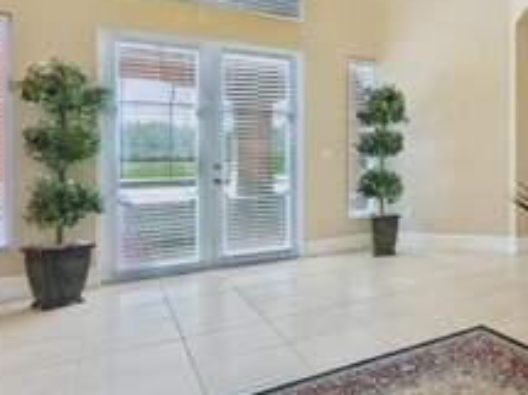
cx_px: 494
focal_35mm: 31
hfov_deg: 50.3
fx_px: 474
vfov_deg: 44.8
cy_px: 137
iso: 400
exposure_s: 1/60
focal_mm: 14.5
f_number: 8
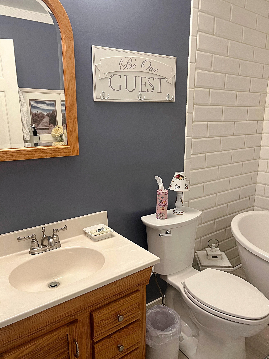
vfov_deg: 67.3
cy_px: 180
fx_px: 269
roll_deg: +0.6
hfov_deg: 53.1
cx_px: 134
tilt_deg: -12.7
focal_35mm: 26
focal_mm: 5.7
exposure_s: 1/60
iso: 160
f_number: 1.5
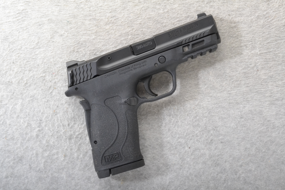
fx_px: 483
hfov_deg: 32.9
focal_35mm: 61
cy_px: 94
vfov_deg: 22.3
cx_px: 143
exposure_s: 1/160
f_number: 20
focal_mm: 40
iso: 3200
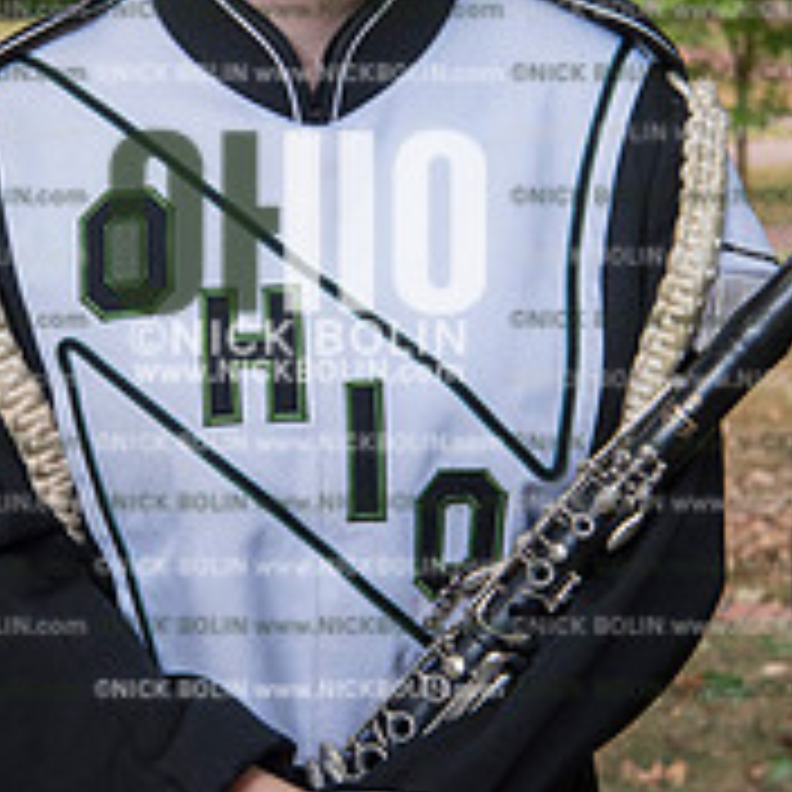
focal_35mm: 113
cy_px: 256
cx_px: 297
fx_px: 2925
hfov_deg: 15.4
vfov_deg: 15.4
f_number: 8
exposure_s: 1/100
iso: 500
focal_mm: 52
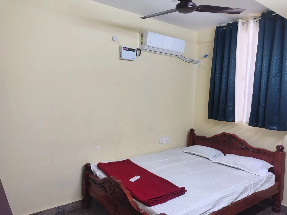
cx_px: 144
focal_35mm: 25
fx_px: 207
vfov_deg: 54.9
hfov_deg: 69.4
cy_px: 108
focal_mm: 4.71
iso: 1189
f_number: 1.7
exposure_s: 1/50.1
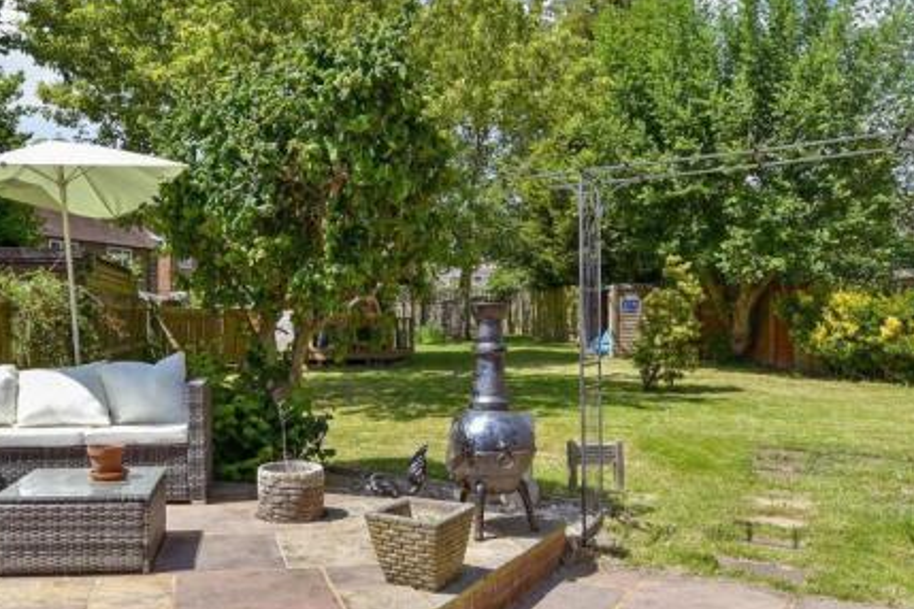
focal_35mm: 29
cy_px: 342
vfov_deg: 44.9
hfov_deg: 62.2
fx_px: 736
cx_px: 308
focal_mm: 13
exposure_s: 1/400
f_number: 8
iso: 200
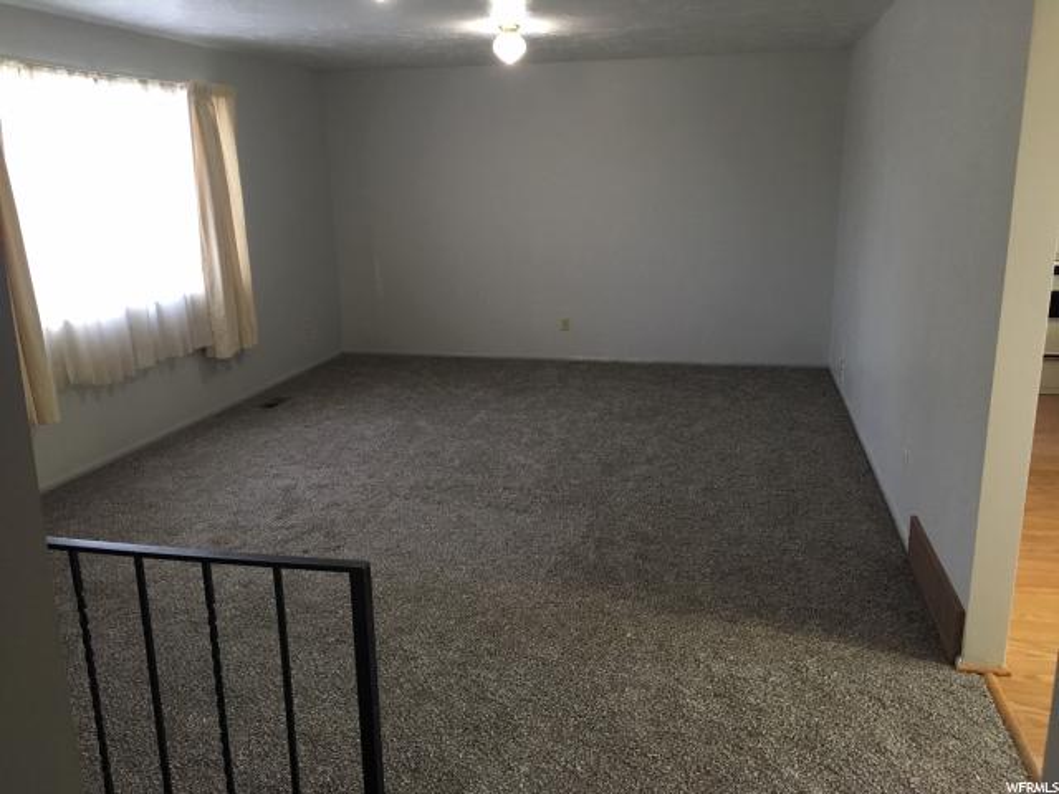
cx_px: 530
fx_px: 887
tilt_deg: -14.0
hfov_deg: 61.7
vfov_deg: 48.2
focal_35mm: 29
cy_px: 397
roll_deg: +1.6
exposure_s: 1/30
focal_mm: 4.15
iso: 160
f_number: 2.2
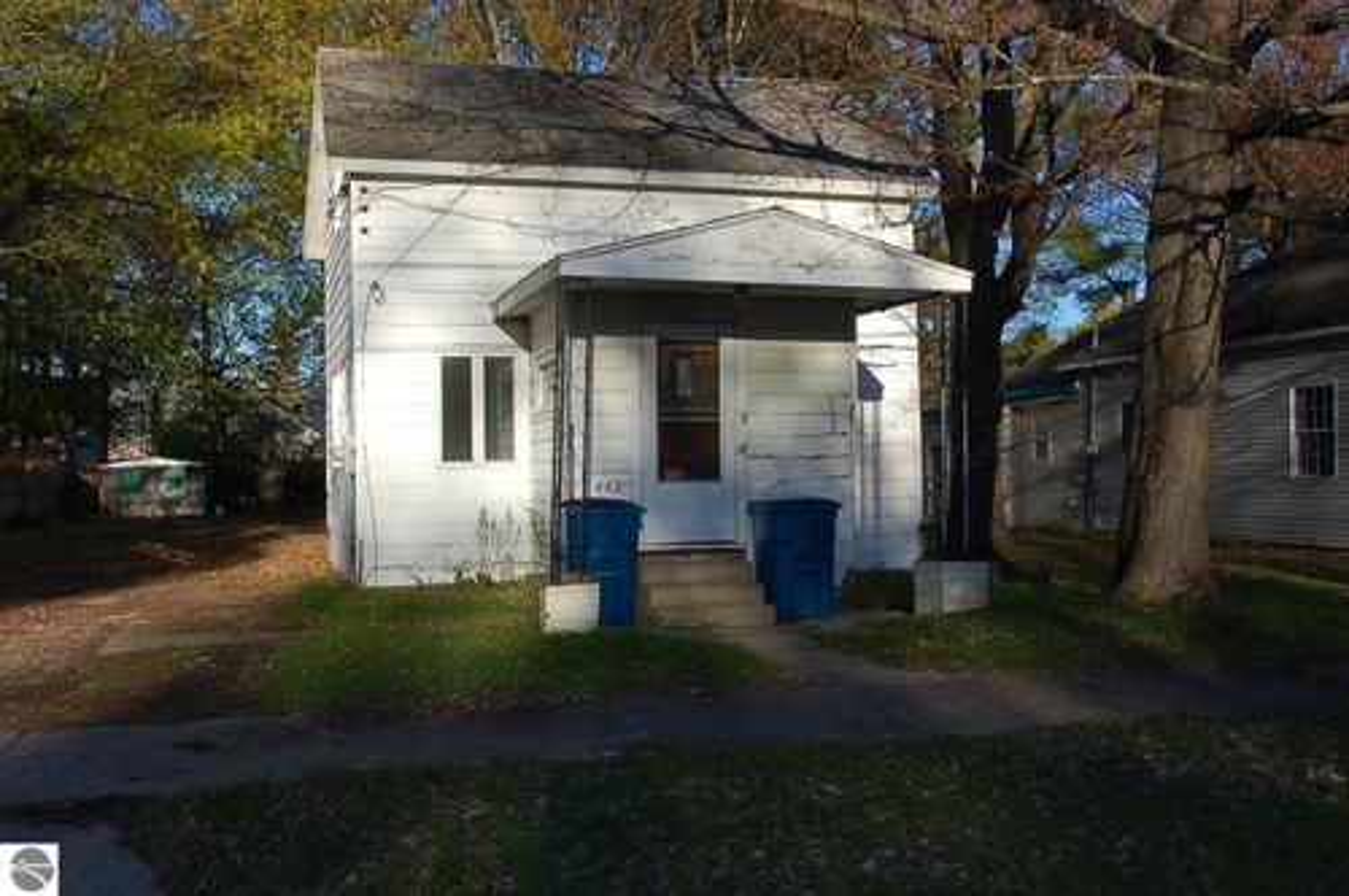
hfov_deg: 53.2
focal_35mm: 36
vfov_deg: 36.8
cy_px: 448
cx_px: 674
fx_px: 1347
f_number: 9
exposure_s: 1/320
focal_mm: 24
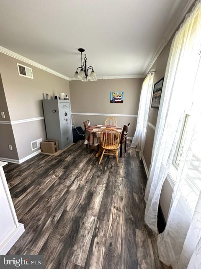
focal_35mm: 14
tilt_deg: -15.8
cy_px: 134
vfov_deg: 102.1
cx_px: 100
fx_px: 108
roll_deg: +0.7
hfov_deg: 85.7
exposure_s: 1/75
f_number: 2.2
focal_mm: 2.22
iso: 320
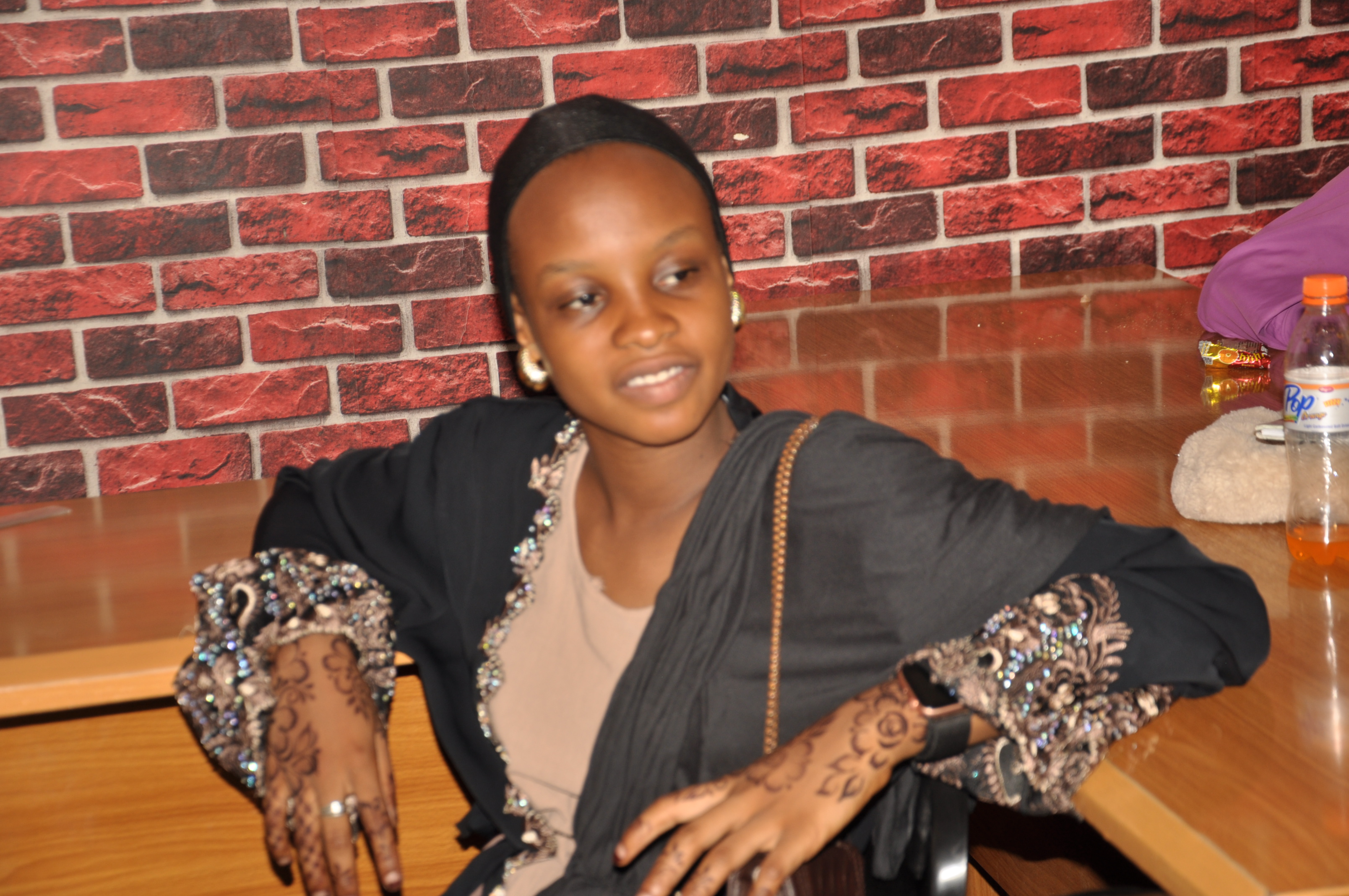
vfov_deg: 15.7
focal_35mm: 87
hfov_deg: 23.4
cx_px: 674
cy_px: 448
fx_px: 3256
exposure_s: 1/60
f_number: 5
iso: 200
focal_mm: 58
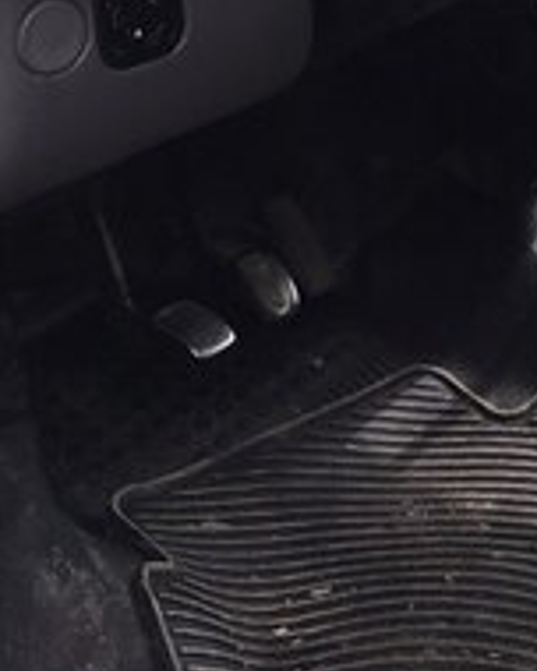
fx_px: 1470
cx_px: 647
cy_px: -99
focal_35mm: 74
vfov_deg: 23.8
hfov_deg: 19.5
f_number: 2.2
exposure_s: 1/534
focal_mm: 4.15
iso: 32
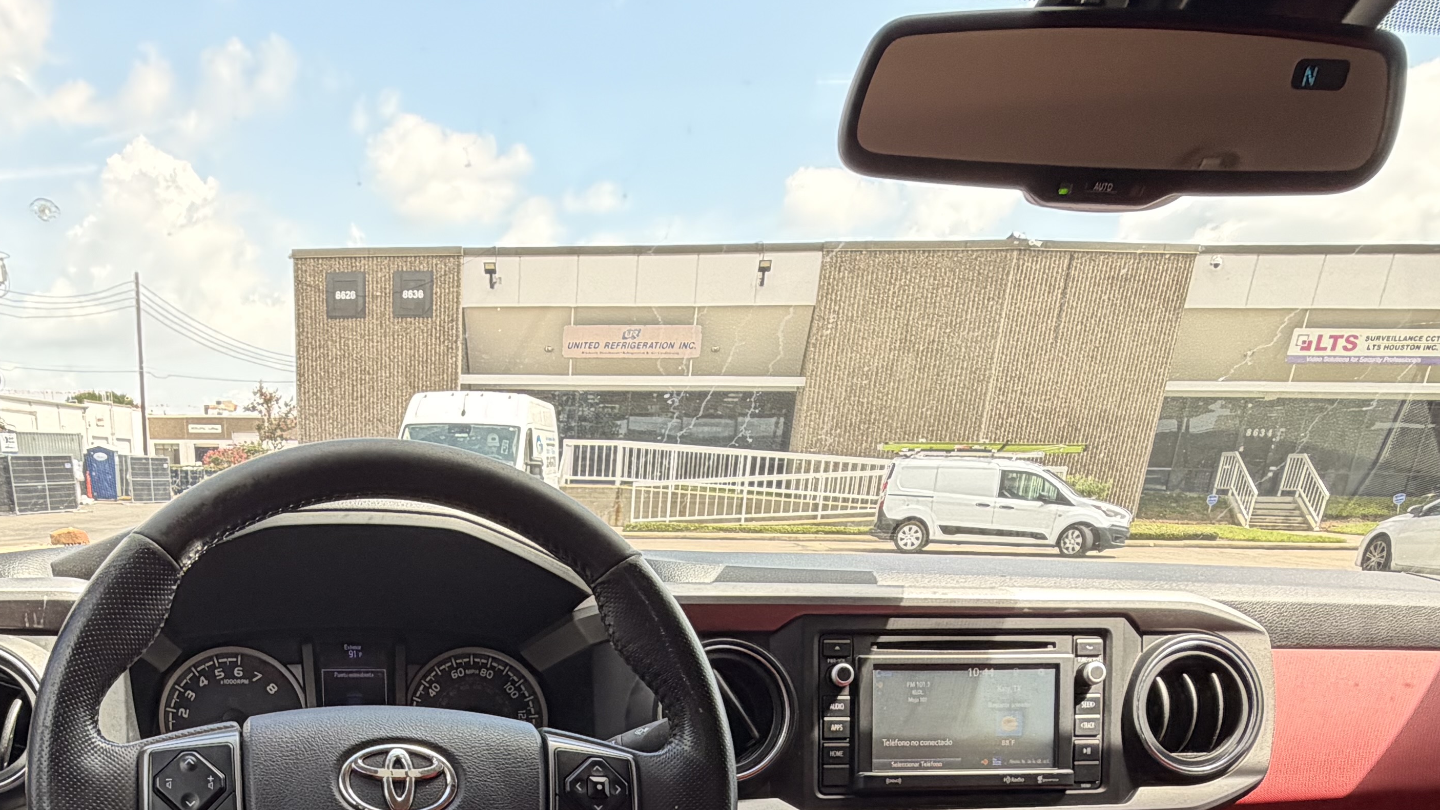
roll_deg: -0.1
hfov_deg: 60.7
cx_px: 449
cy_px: 994
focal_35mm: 31
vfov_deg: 31.2
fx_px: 1184
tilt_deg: -24.0
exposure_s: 1/121
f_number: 2.2
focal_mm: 2.22
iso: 50
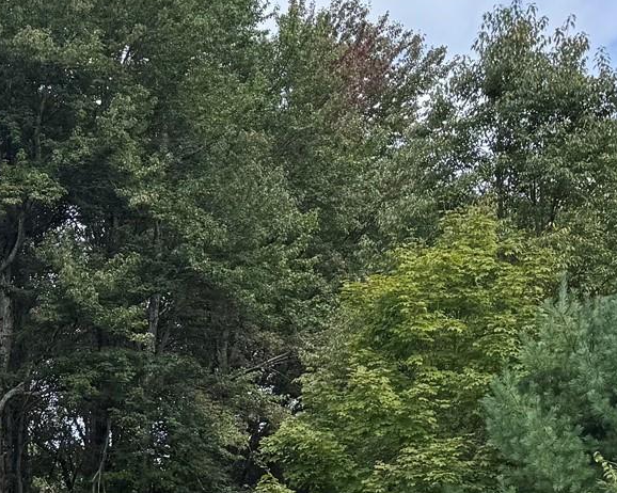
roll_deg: -1.1
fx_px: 1515
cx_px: -164
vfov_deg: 17.3
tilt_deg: -1.7
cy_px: 657
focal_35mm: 83
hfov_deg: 21.1
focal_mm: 6.76
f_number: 1.78
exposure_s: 1/2604
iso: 80
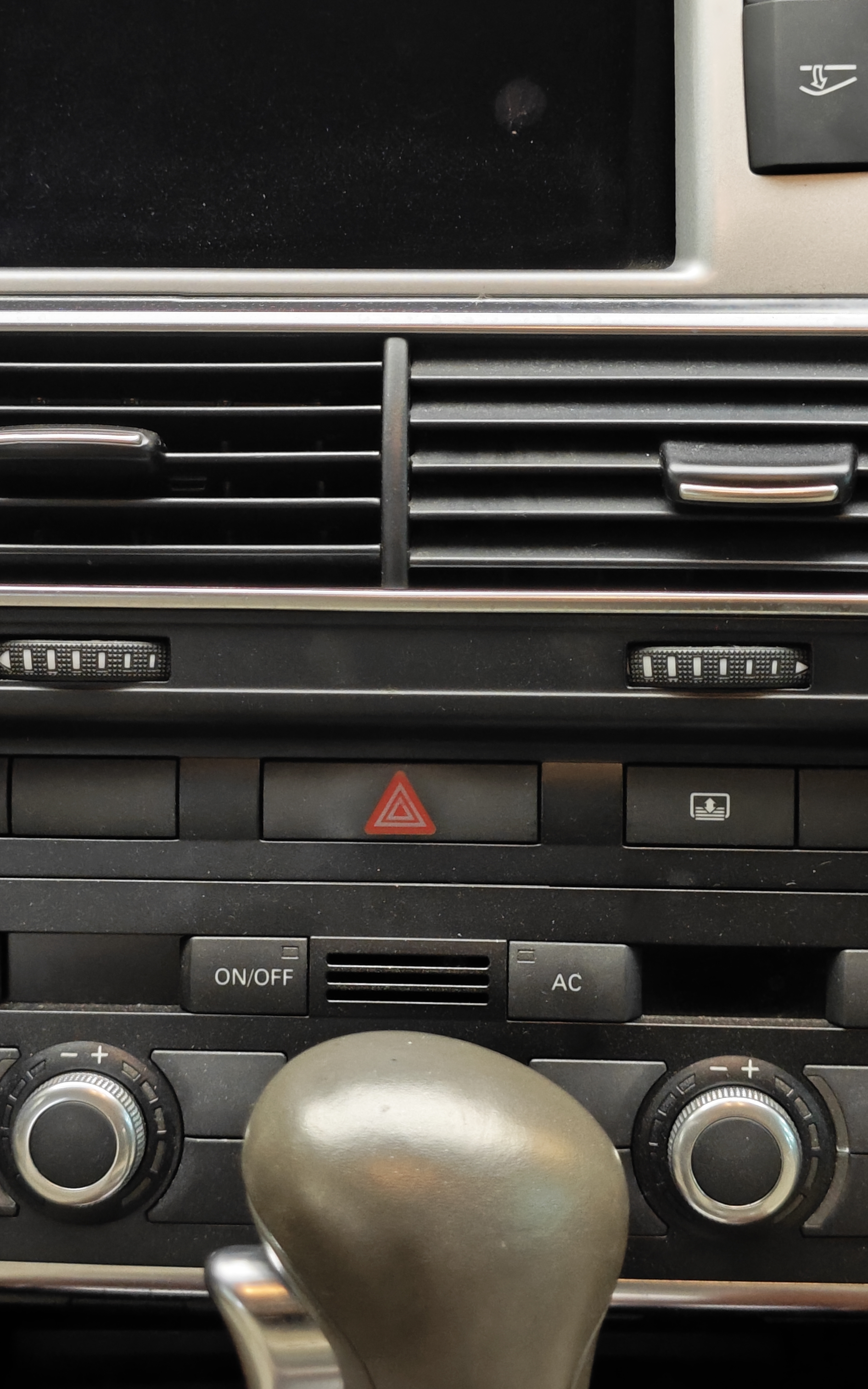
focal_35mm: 66
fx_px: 2498
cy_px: 690
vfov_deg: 31.1
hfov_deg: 19.7
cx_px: 395
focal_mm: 8.7
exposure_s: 1/33.3
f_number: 1.9
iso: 2000
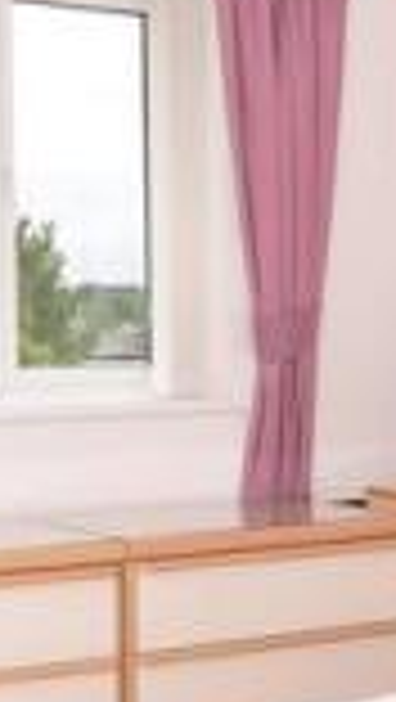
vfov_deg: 31.9
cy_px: 340
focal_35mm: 66
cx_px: -58
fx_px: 1229
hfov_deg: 17.6
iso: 200
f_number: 10
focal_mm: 10
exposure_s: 1/200
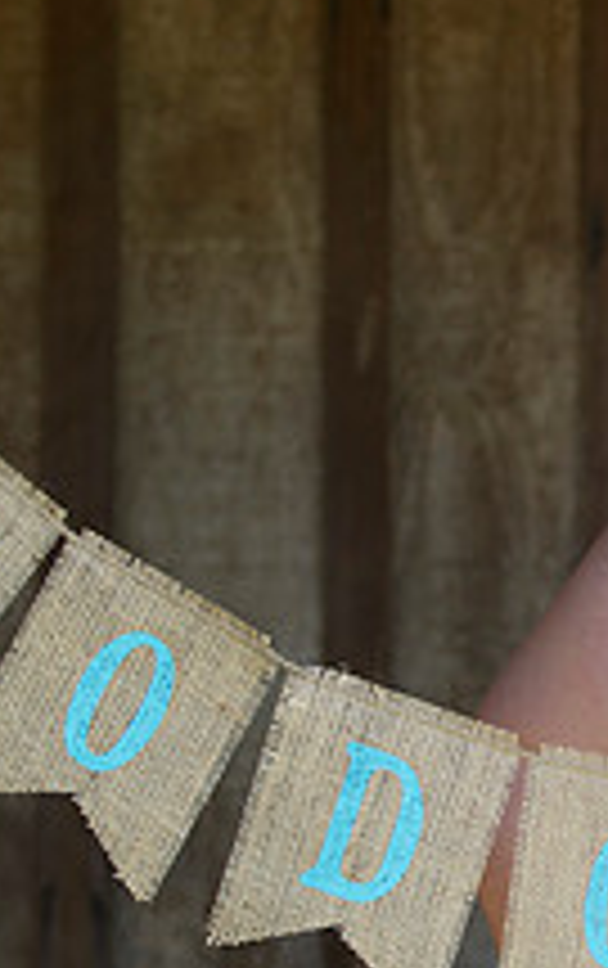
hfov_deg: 5.8
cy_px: 761
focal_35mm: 225
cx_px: 878
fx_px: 5945
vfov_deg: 9.3
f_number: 3.2
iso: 200
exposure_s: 1/250
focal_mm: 82
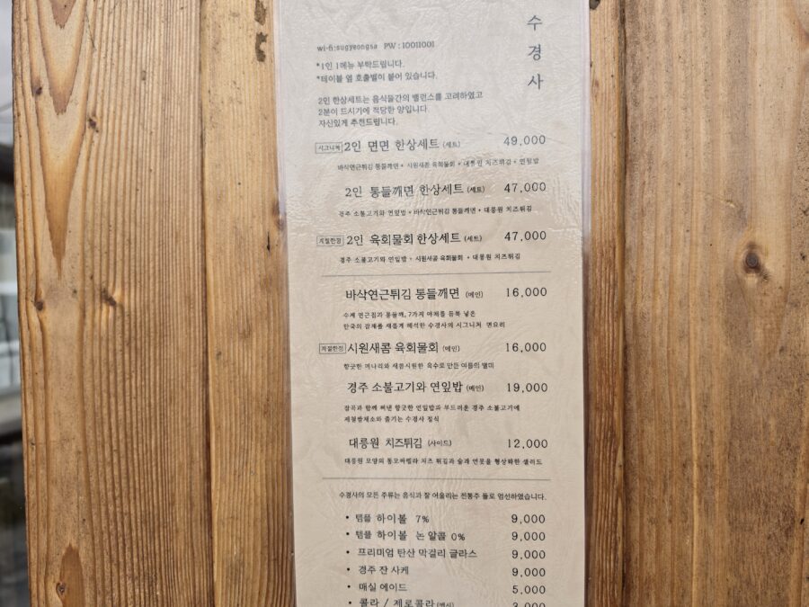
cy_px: 304
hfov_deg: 73.9
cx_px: 404
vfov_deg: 58.9
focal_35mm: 23
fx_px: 538
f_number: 1.4
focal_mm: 6.5
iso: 25
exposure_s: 1/359
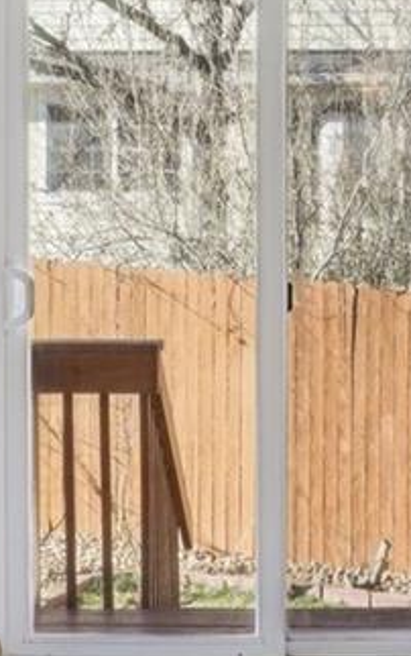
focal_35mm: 91
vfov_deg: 22.7
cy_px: 247
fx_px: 1627
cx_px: 328
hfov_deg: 14.3
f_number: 8
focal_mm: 12
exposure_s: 1/30
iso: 160
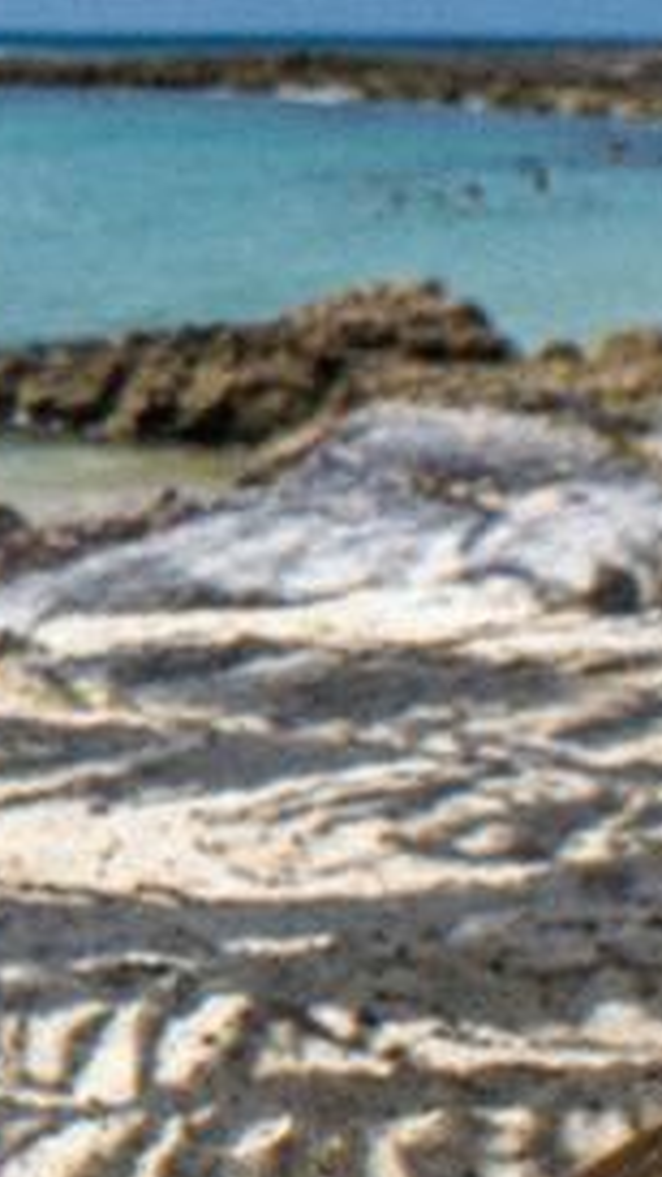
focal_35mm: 134
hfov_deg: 9.0
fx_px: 4184
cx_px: 365
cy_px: 1254
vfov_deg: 15.6
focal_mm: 35
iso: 500
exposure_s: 1/400
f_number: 9
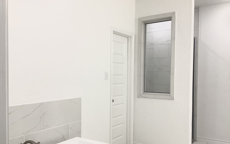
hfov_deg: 58.1
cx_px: 115
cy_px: 82
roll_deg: -0.2
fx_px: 207
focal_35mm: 33
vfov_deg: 38.2
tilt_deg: -2.2
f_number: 2.4
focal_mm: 3.3
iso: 64
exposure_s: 1/120
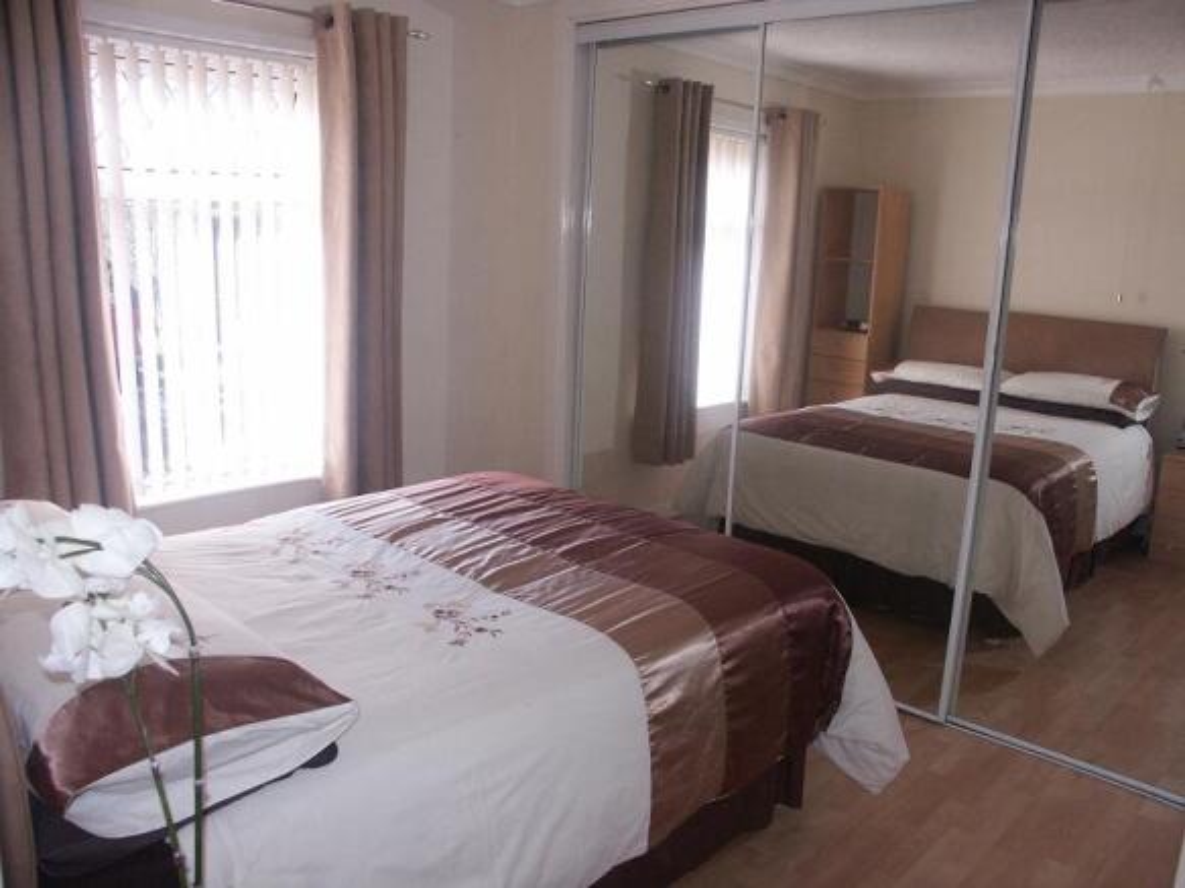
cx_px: 592
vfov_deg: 49.7
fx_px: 958
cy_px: 444
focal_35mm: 28
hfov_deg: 63.5
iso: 200
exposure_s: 1/250
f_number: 4
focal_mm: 7.37
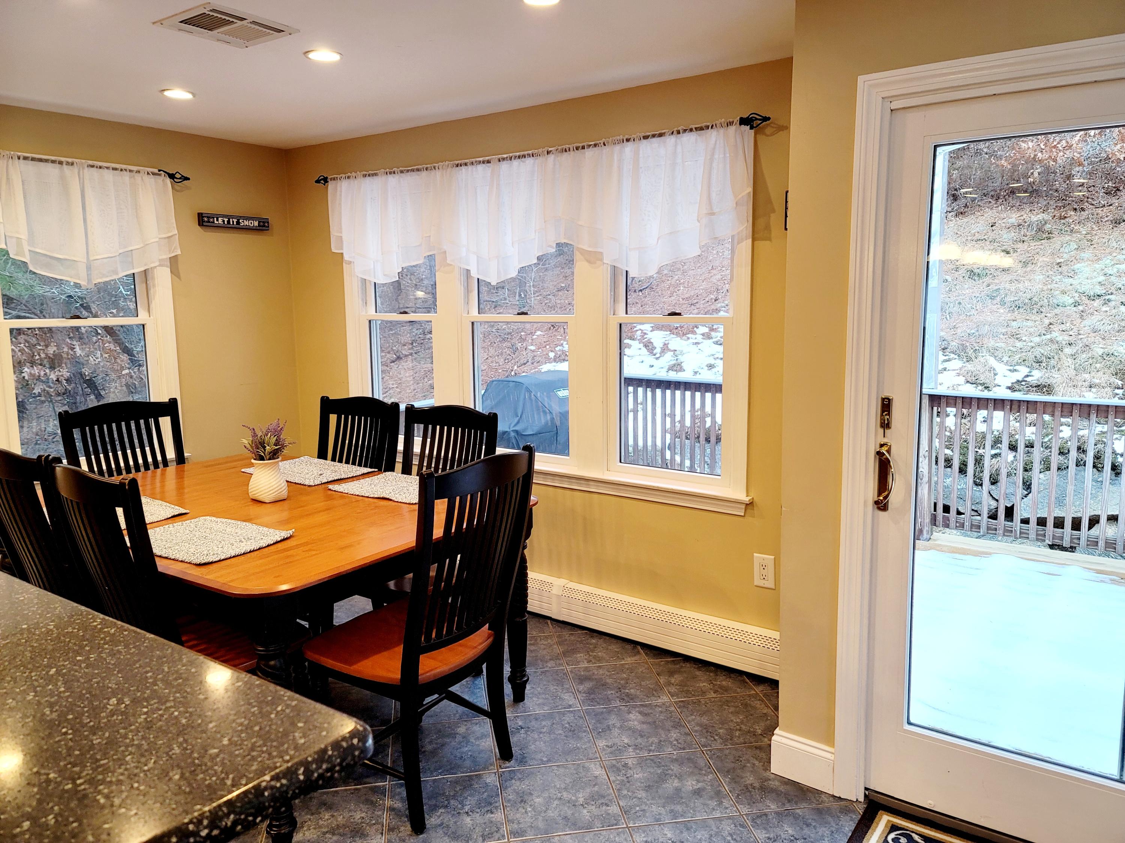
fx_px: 812
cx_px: 562
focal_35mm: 25
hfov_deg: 69.4
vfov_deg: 54.9
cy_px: 422
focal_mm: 7
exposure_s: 1/119
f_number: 1.8
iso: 200
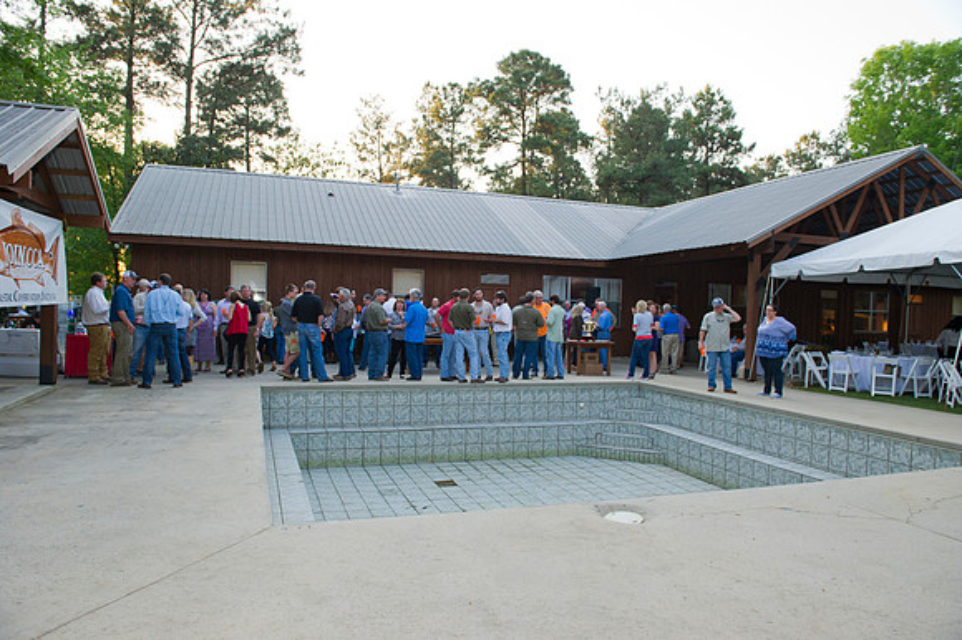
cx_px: 481
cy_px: 320
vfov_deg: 53.1
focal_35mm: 24
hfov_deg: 73.8
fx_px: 641
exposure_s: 1/160
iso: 640
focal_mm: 24
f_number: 5
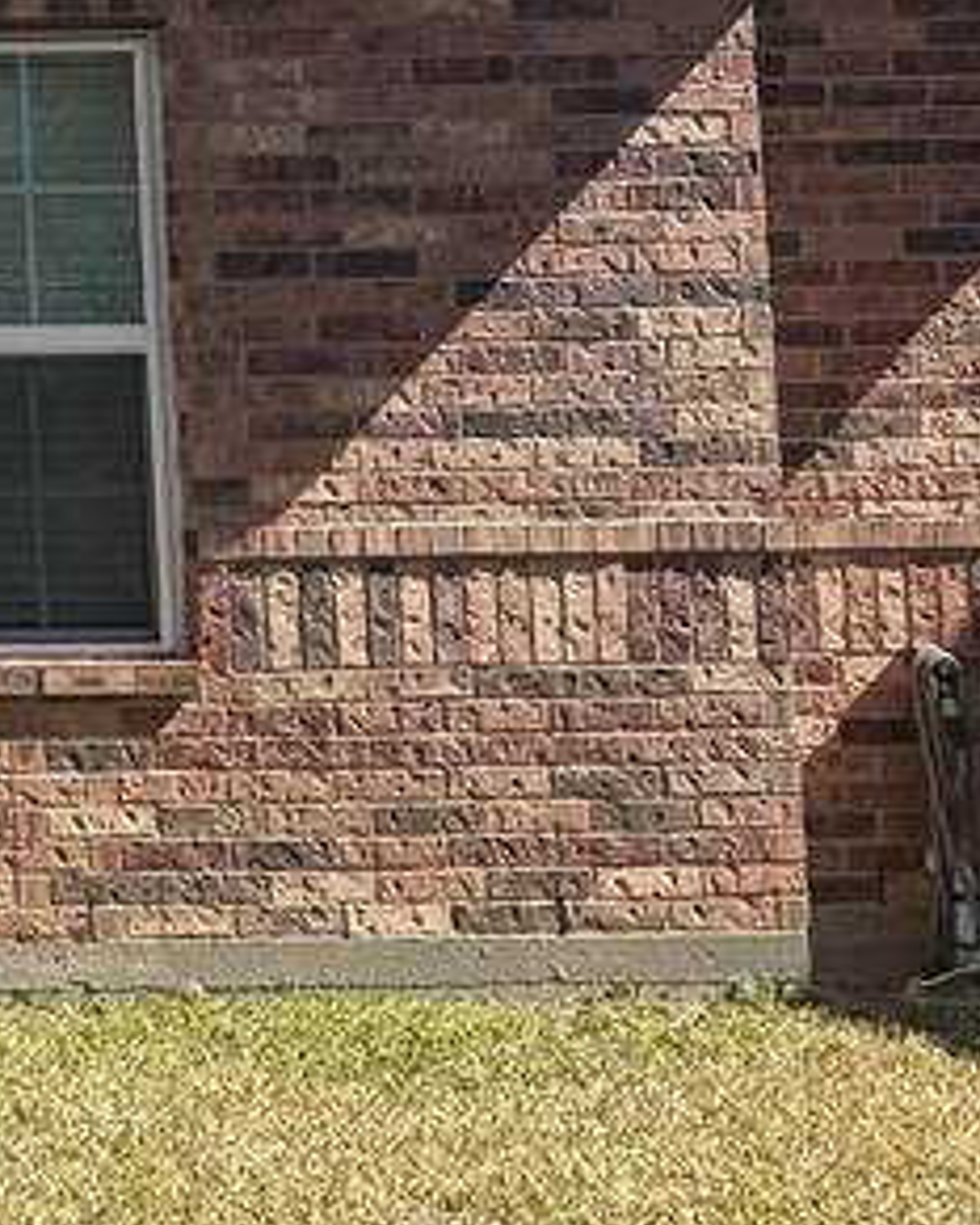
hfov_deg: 12.5
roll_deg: +1.0
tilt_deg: +5.1
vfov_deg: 18.4
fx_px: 3732
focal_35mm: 103
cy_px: 194
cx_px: -1199
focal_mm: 6.76
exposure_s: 1/2907
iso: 80
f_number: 1.78
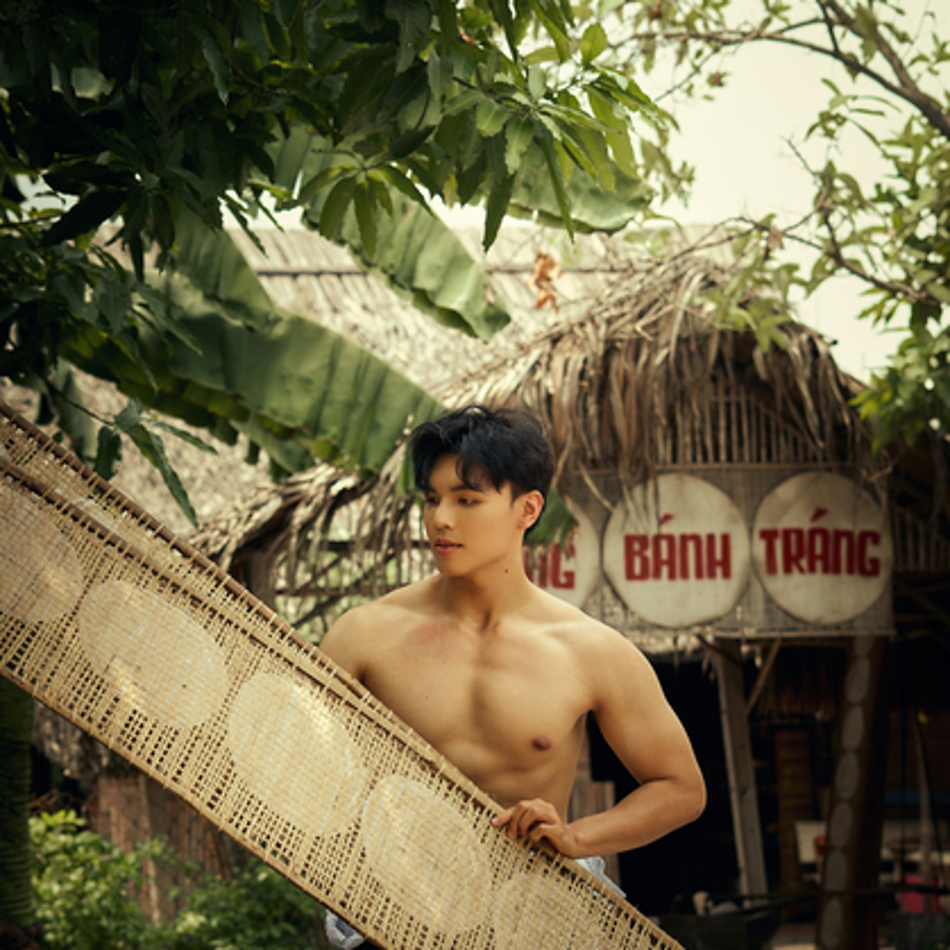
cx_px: 408
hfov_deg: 22.7
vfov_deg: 22.5
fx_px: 2360
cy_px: 741
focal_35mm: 76
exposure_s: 1/2000
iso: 250
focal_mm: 50
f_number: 3.2
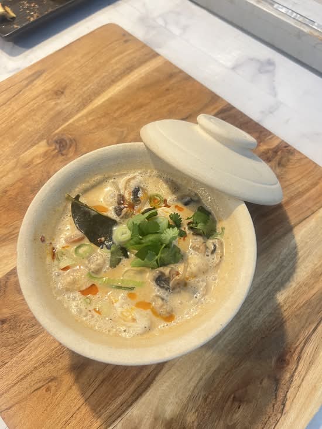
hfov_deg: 53.1
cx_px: 161
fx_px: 322
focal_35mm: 26
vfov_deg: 67.3
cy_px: 214
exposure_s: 1/50
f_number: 1.5
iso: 250
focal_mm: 5.7
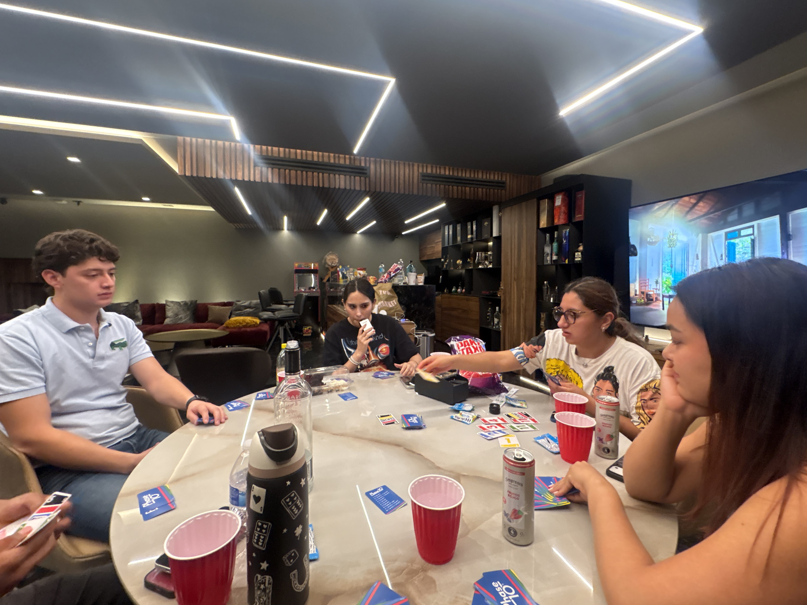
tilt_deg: -1.2
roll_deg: +0.2
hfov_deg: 98.2
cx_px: 402
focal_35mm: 15
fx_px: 350
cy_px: 287
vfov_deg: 81.7
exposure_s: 1/60
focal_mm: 2.22
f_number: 2.2
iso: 800
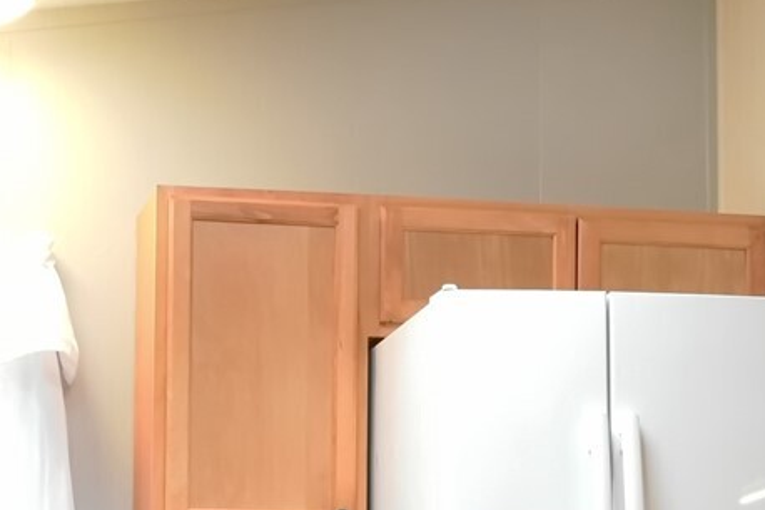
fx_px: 2124
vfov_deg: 13.2
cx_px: 121
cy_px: 668
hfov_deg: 20.1
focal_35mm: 100
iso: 3200
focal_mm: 18
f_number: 9
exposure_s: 1/30
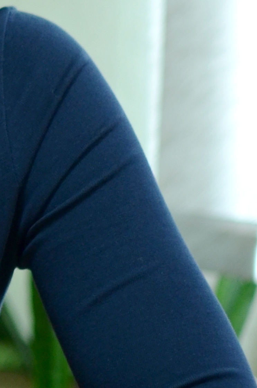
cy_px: 91
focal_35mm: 231
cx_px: -256
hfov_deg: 5.8
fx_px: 2487
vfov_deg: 8.9
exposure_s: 1/100
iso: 320
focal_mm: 35
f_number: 1.8
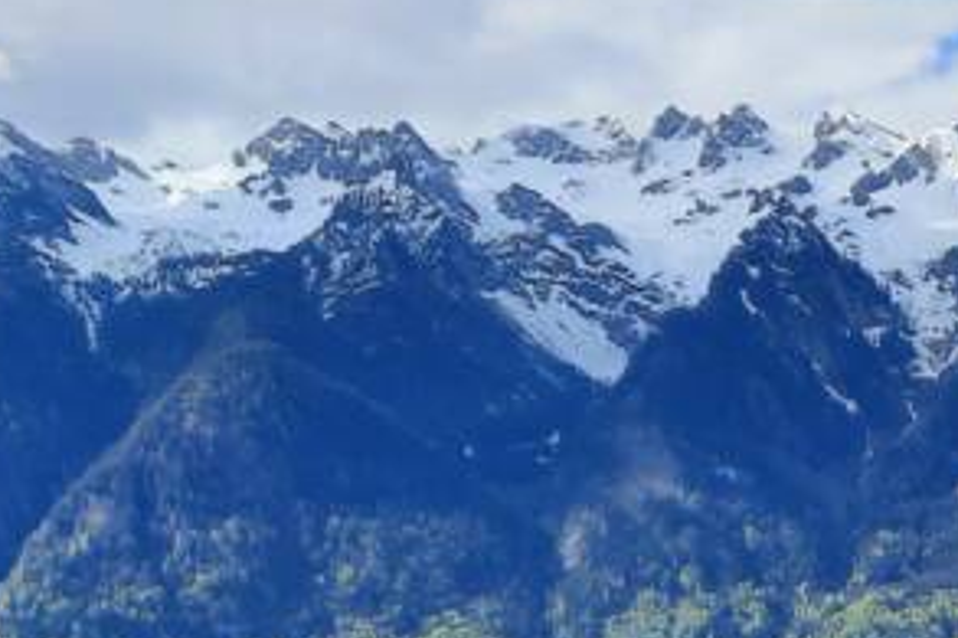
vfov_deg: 14.7
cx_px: 1213
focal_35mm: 91
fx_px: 2420
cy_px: 661
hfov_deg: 20.6
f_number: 2
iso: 32
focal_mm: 4.6
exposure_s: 1/1142
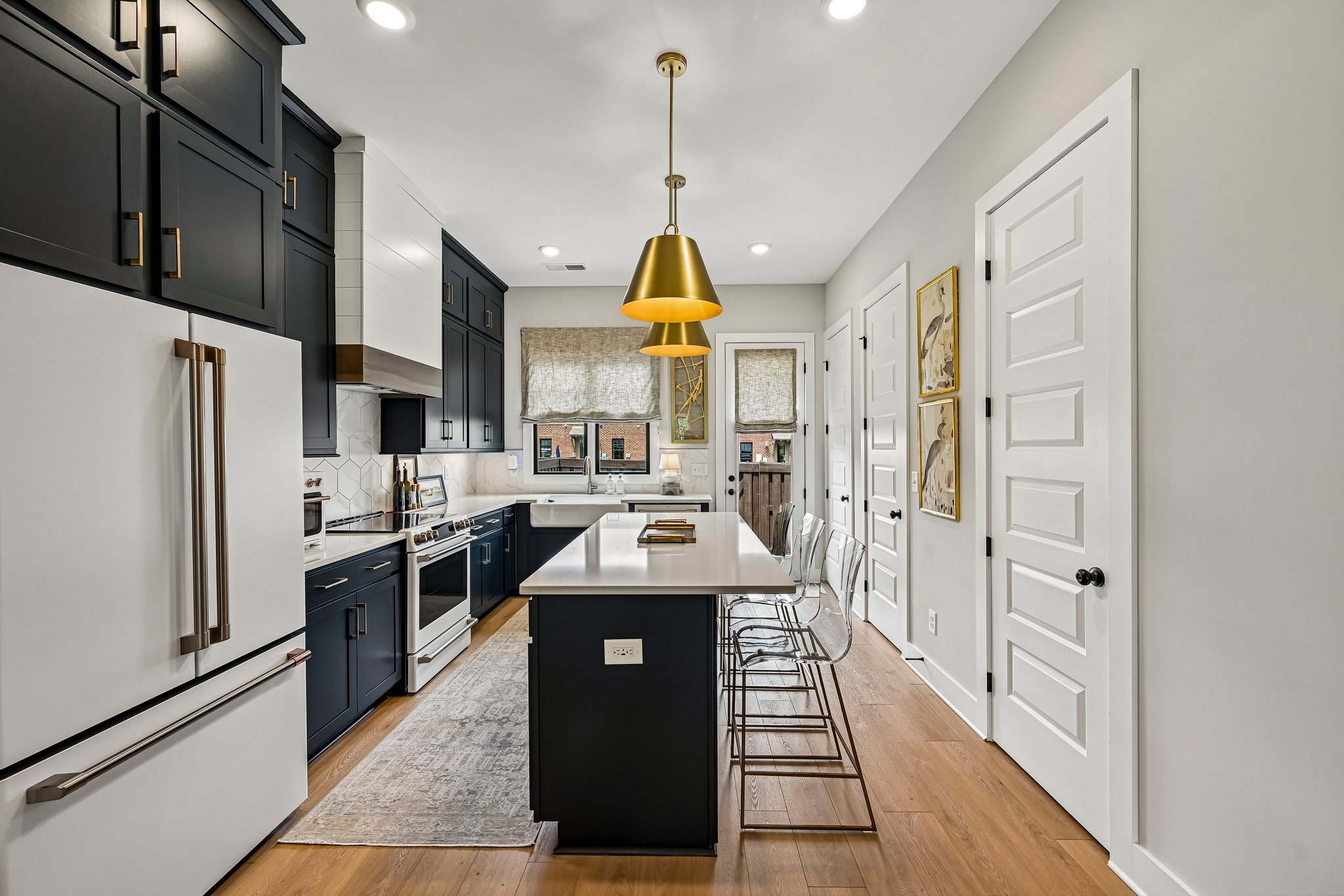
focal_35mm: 14
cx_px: 672
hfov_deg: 104.3
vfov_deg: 81.2
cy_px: 448
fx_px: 523
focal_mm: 14
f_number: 8
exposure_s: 1/60
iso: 400
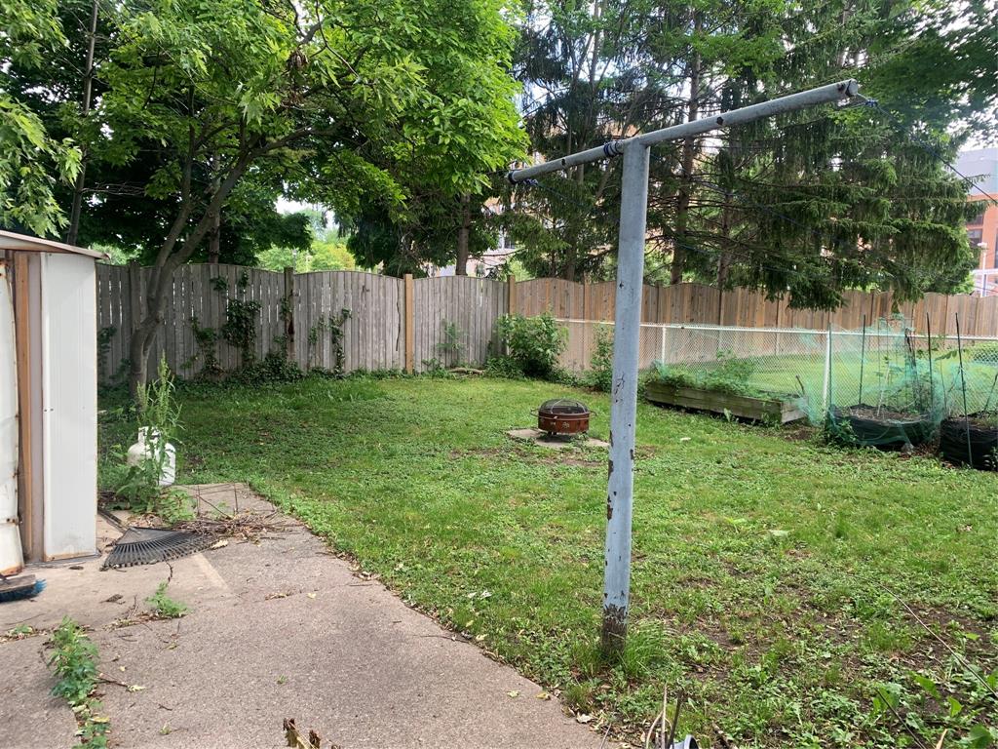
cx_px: 499
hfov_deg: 67.3
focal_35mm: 26
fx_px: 750
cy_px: 374
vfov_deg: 53.1
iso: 32
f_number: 1.8
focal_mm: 4.25
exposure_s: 1/122
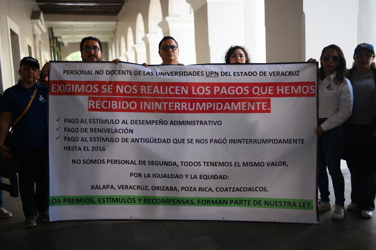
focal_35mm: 35
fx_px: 366
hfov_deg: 54.4
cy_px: 125
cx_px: 188
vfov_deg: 37.9
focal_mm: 35
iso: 100
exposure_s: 1/250
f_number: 1.8
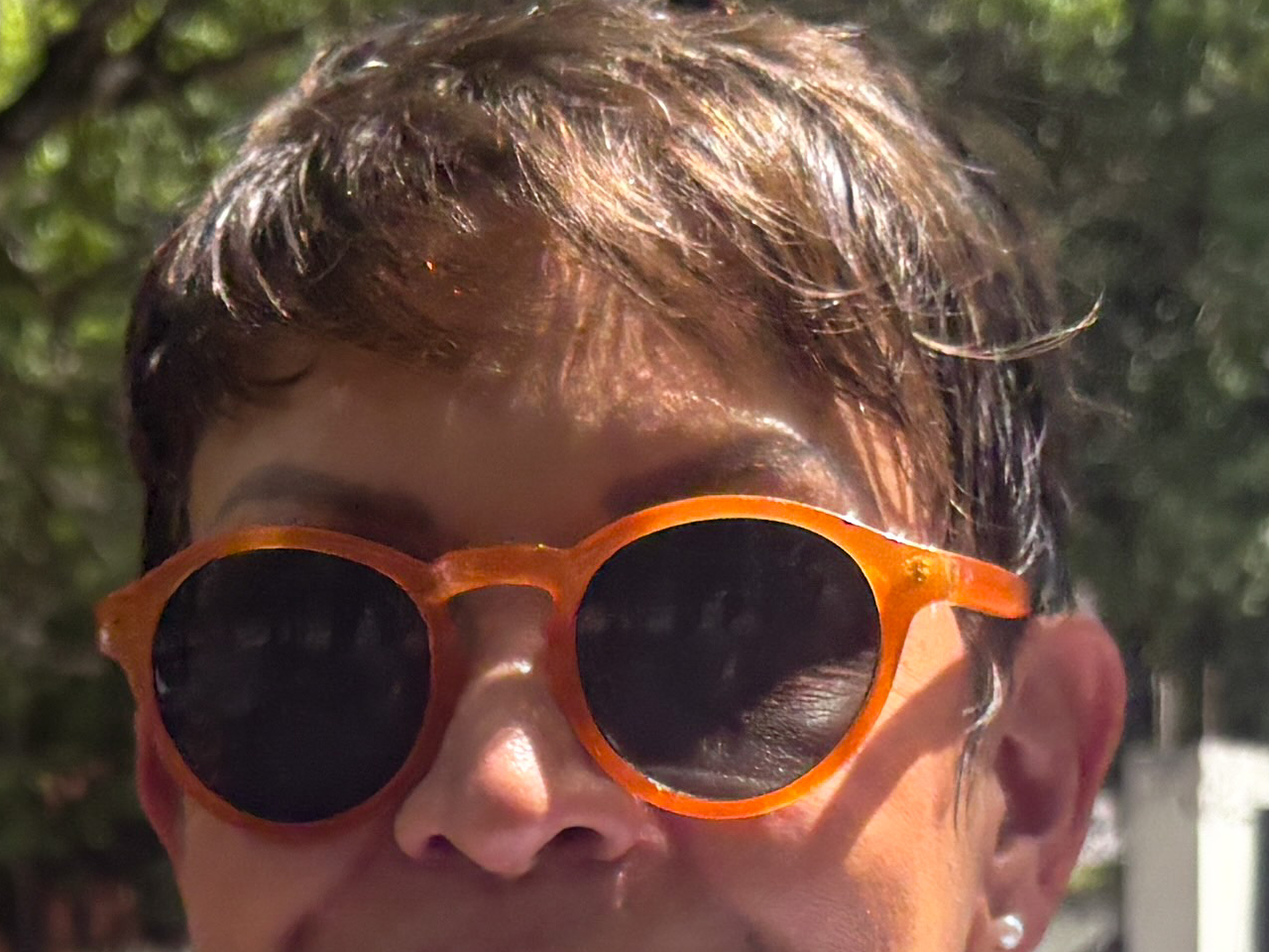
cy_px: 1531
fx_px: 4252
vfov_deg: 12.0
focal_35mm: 116
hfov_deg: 16.7
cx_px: 128
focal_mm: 5.96
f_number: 1.6
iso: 64
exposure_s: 1/2200
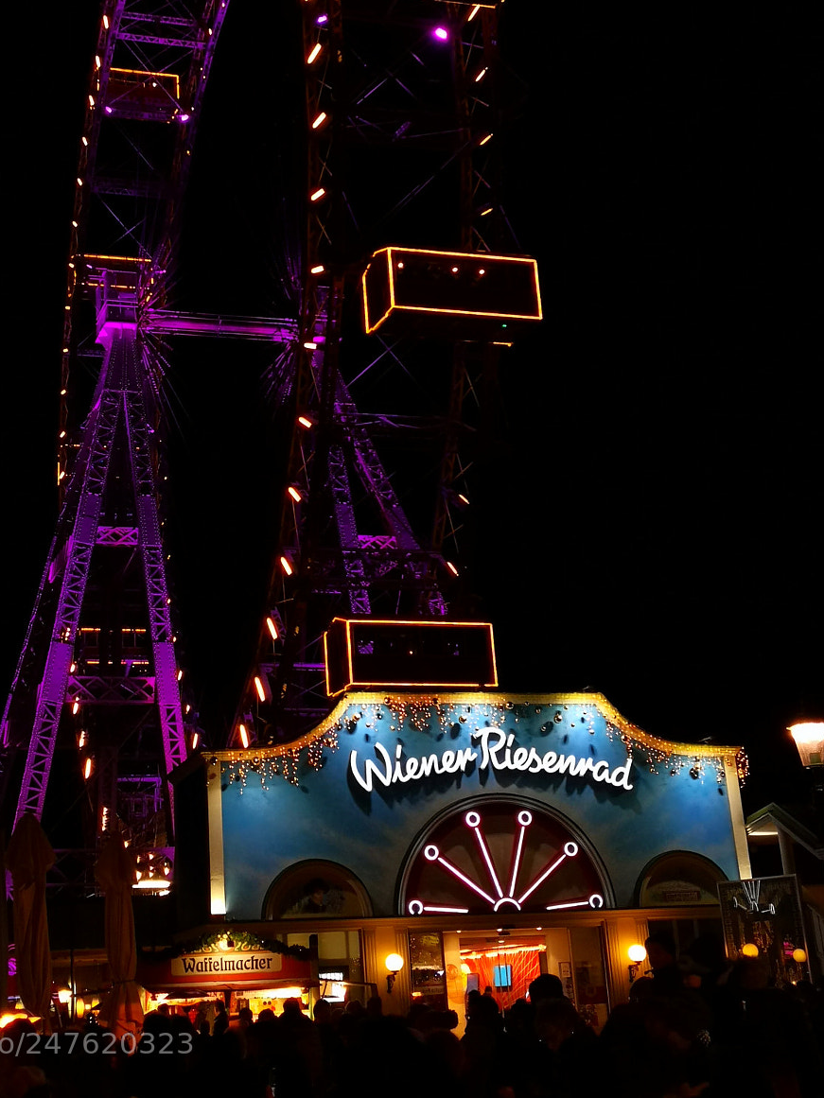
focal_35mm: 51
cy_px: 361
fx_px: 1618
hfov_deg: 28.4
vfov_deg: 37.1
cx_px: 266
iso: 160
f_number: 1.6
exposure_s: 1/50
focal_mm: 3.95
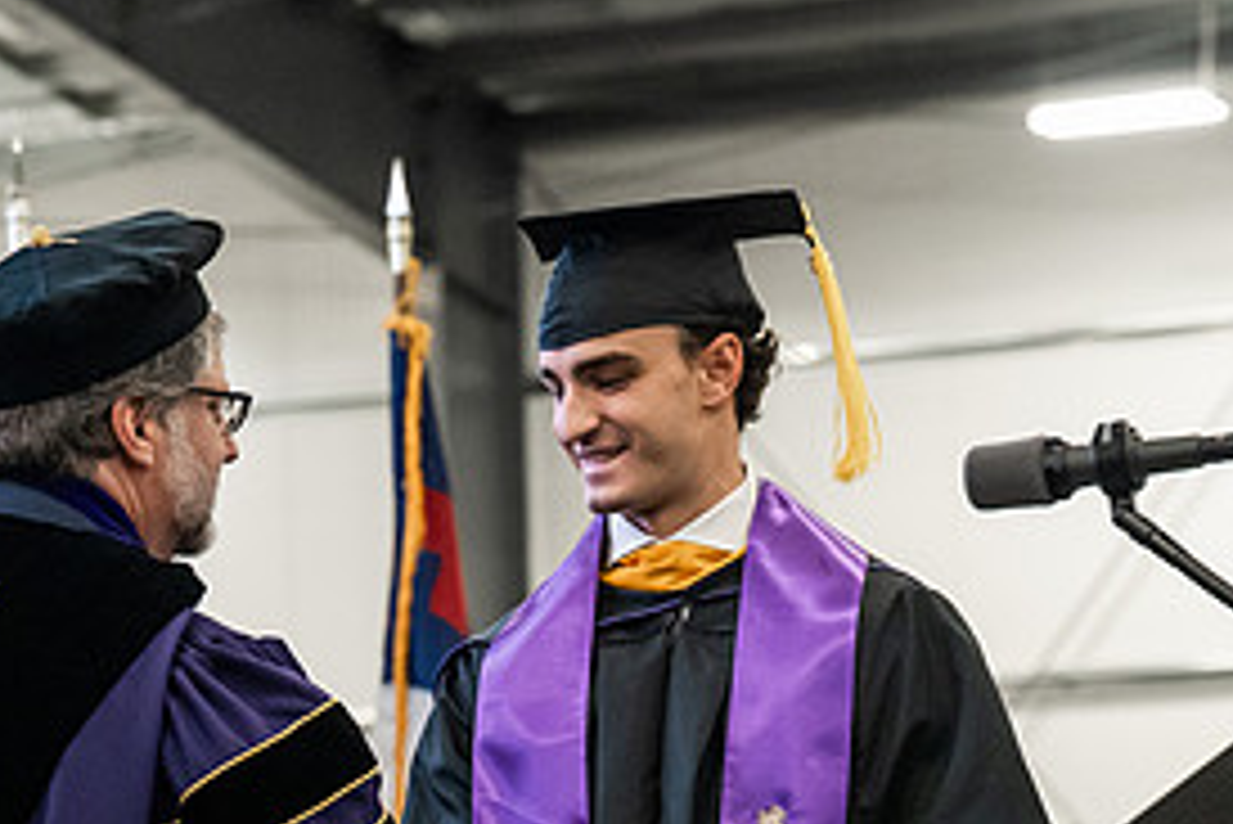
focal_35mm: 182
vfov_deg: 7.5
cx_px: 274
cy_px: 799
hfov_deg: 11.3
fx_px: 6237
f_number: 5
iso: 6400
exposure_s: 1/250
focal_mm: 86
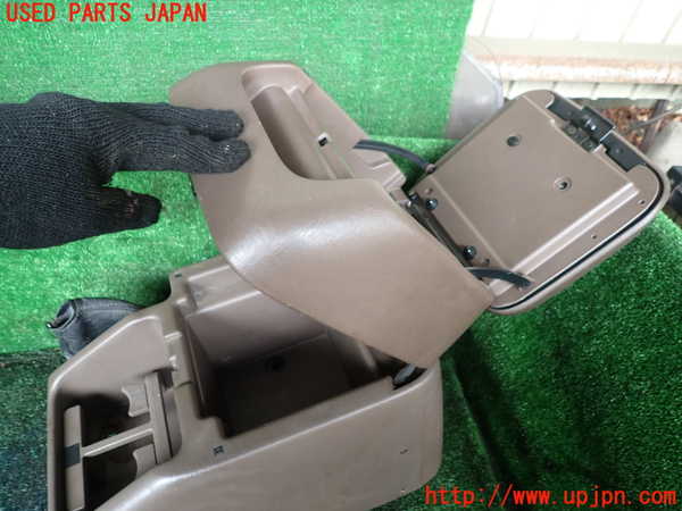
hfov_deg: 69.4
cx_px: 341
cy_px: 256
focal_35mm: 25
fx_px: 493
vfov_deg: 54.9
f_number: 2
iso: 200
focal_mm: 4.5
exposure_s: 1/30
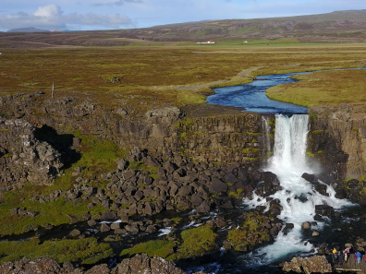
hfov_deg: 43.7
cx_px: 263
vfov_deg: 34.3
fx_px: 444
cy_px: 152
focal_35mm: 42
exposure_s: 1/106
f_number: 2.2
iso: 100
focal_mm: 4.73
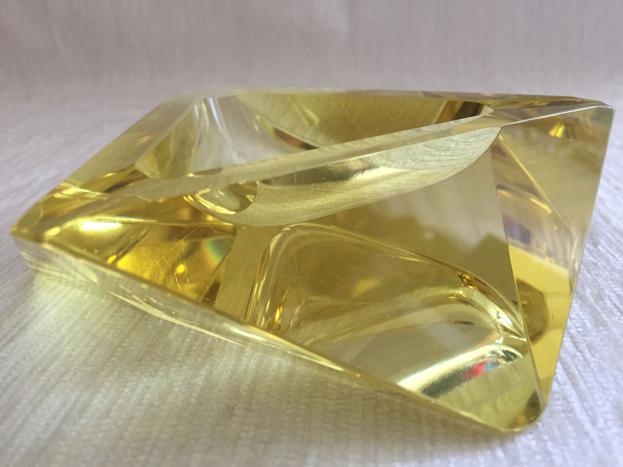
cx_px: 312
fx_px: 522
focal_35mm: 29
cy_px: 234
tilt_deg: -23.5
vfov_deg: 48.2
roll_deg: +1.7
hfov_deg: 61.7
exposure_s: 1/33
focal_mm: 4.15
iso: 64
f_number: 2.2
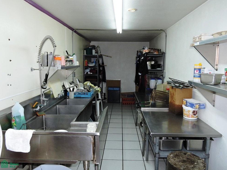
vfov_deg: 54.9
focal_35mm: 25
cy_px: 82
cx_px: 116
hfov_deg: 69.4
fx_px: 164
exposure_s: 1/30
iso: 200
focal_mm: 4.3
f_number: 3.3
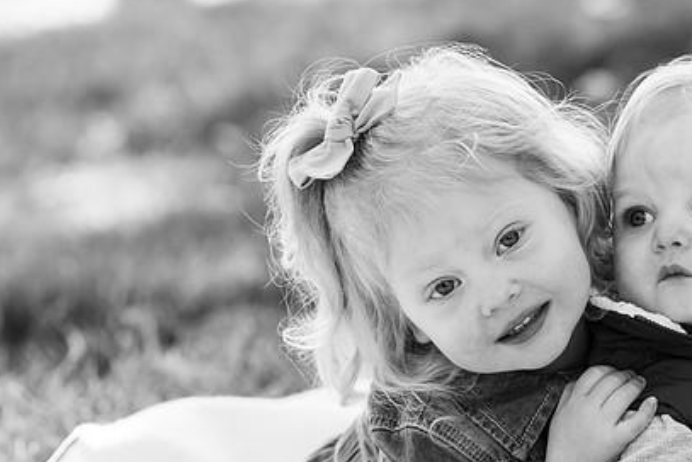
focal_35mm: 285
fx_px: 5482
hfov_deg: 7.2
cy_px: 268
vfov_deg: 4.8
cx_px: 485
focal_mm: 200
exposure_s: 1/320
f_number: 6.3
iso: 1600
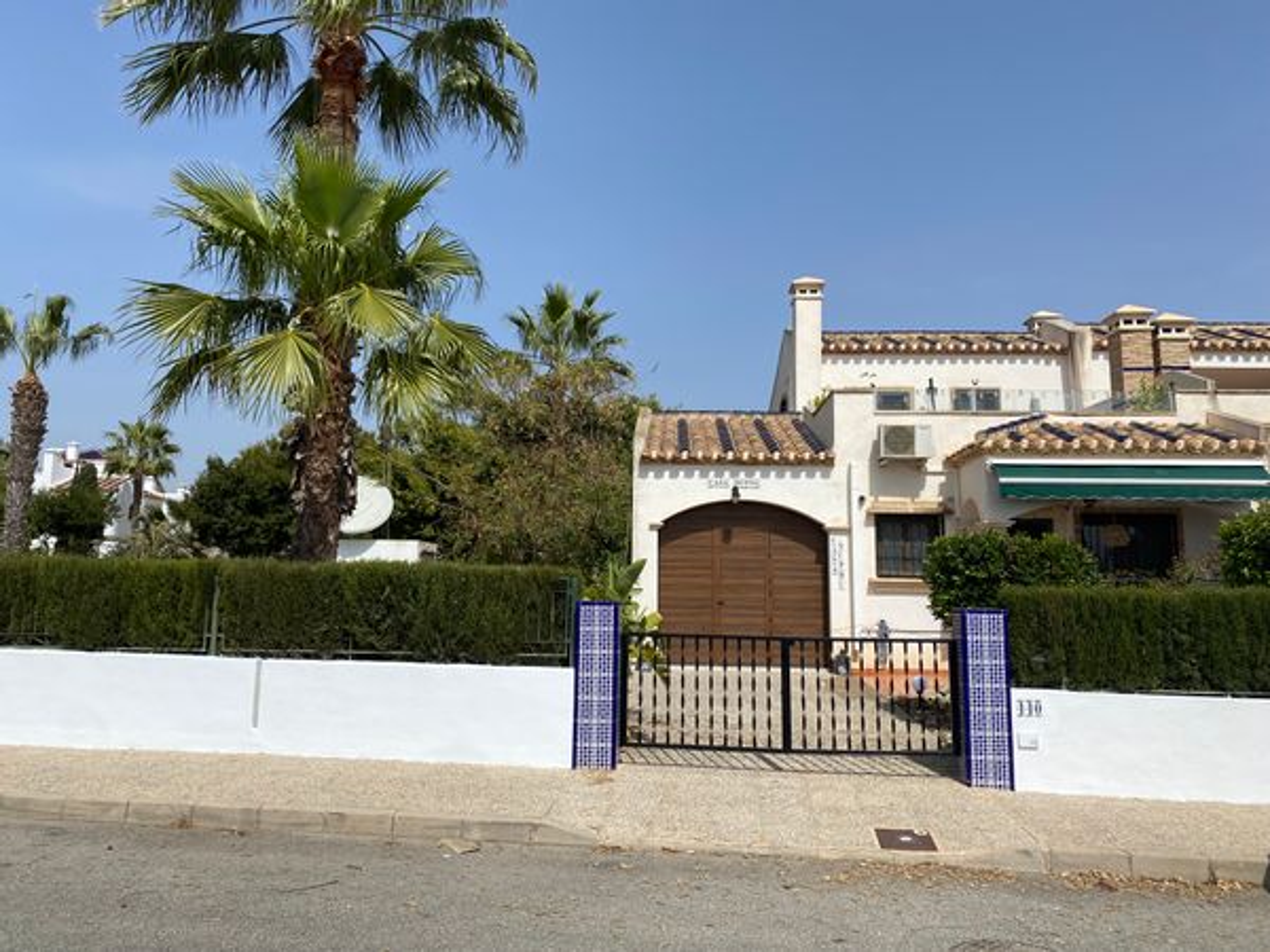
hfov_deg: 67.3
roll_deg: -0.5
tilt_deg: +6.6
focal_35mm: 26
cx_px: 635
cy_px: 476
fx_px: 954
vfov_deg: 53.1
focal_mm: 4.25
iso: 32
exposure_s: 1/5495
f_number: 1.8
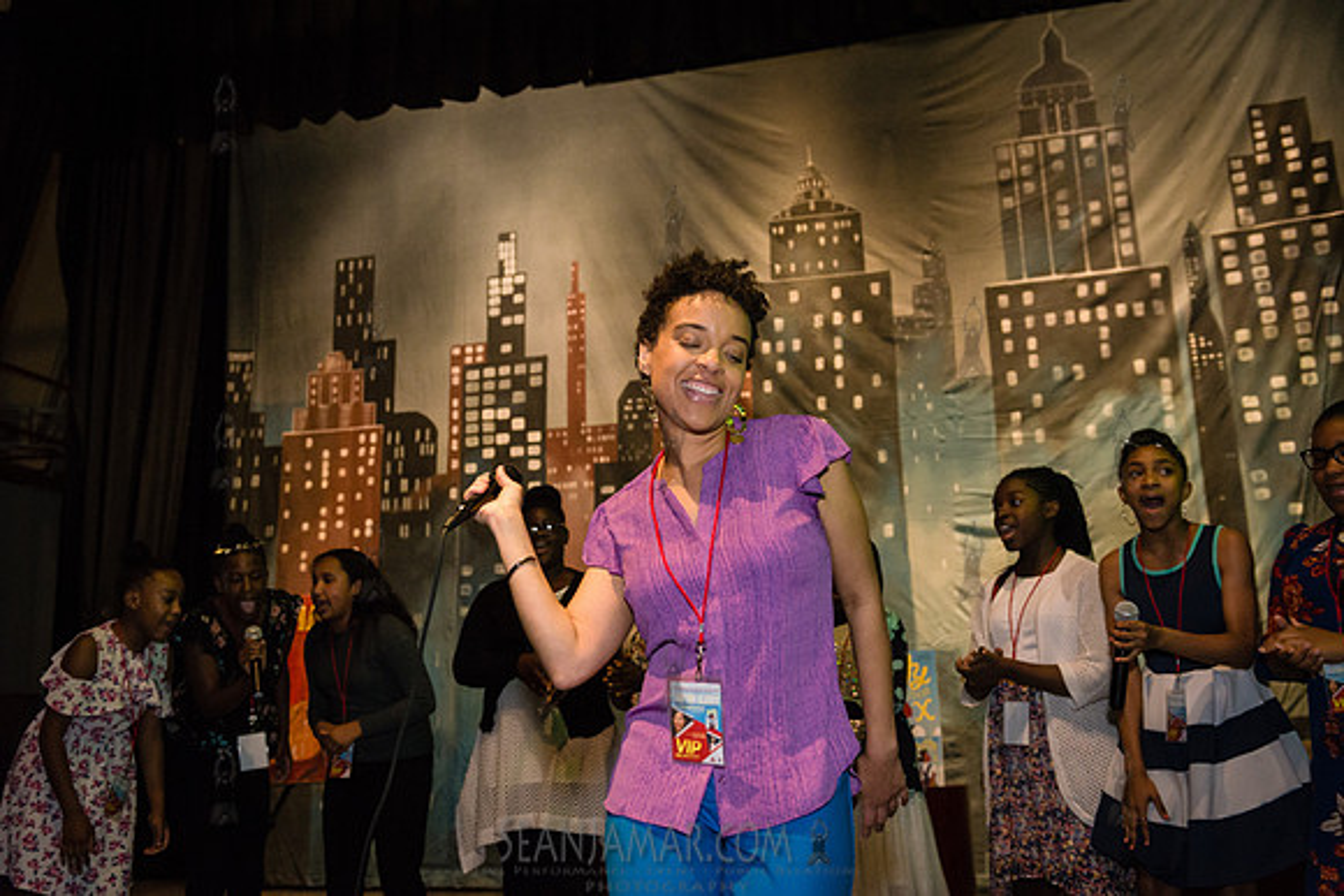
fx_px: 1307
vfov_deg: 37.9
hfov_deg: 54.4
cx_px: 672
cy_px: 448
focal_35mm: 35
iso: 3200
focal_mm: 35
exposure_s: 1/400
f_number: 3.5
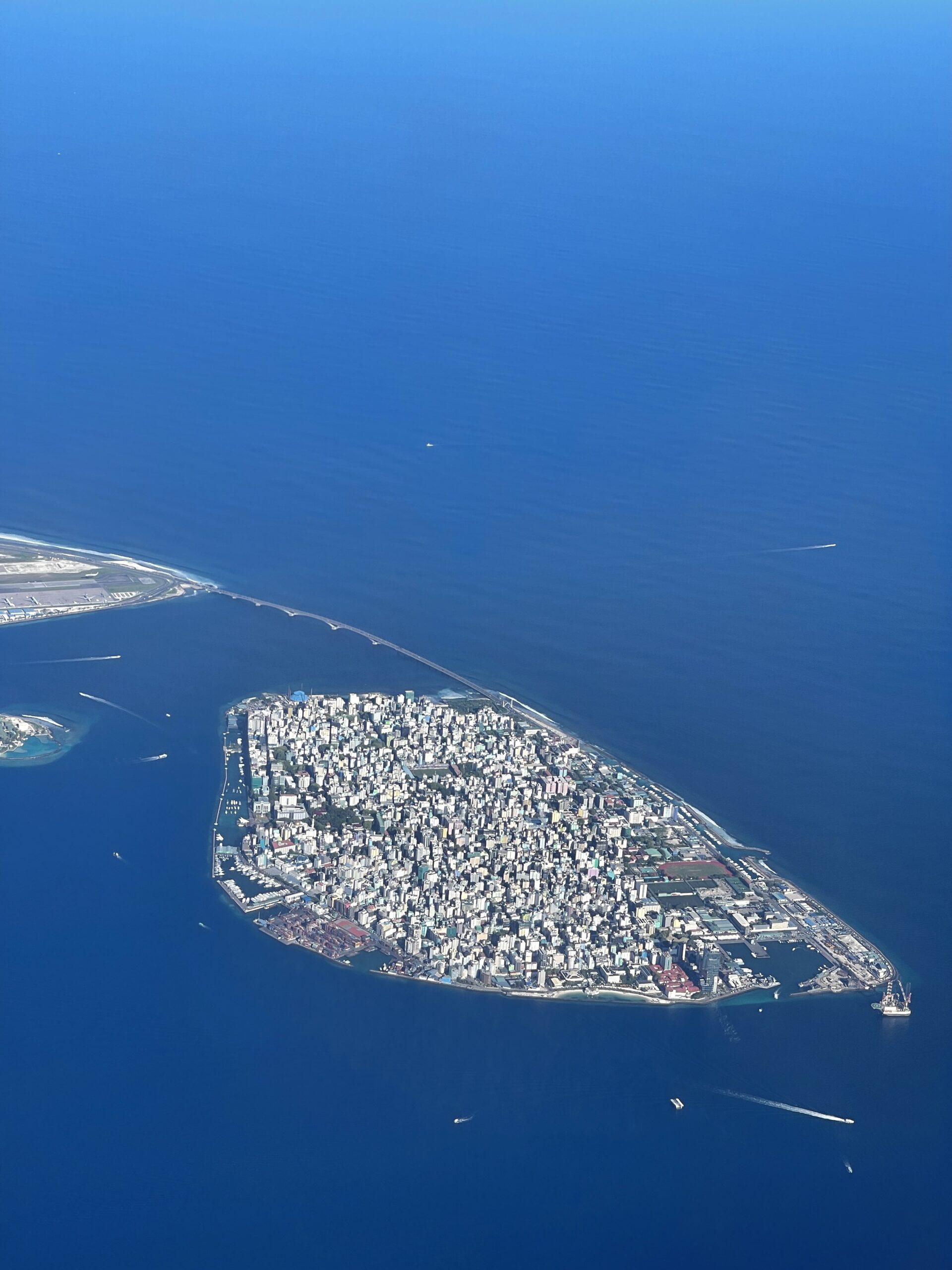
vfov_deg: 30.3
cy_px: 635
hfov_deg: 22.9
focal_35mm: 64
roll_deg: -3.3
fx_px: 2347
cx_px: 476
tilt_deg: -18.1
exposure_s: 1/1074
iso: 20
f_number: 2.2
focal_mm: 7.5
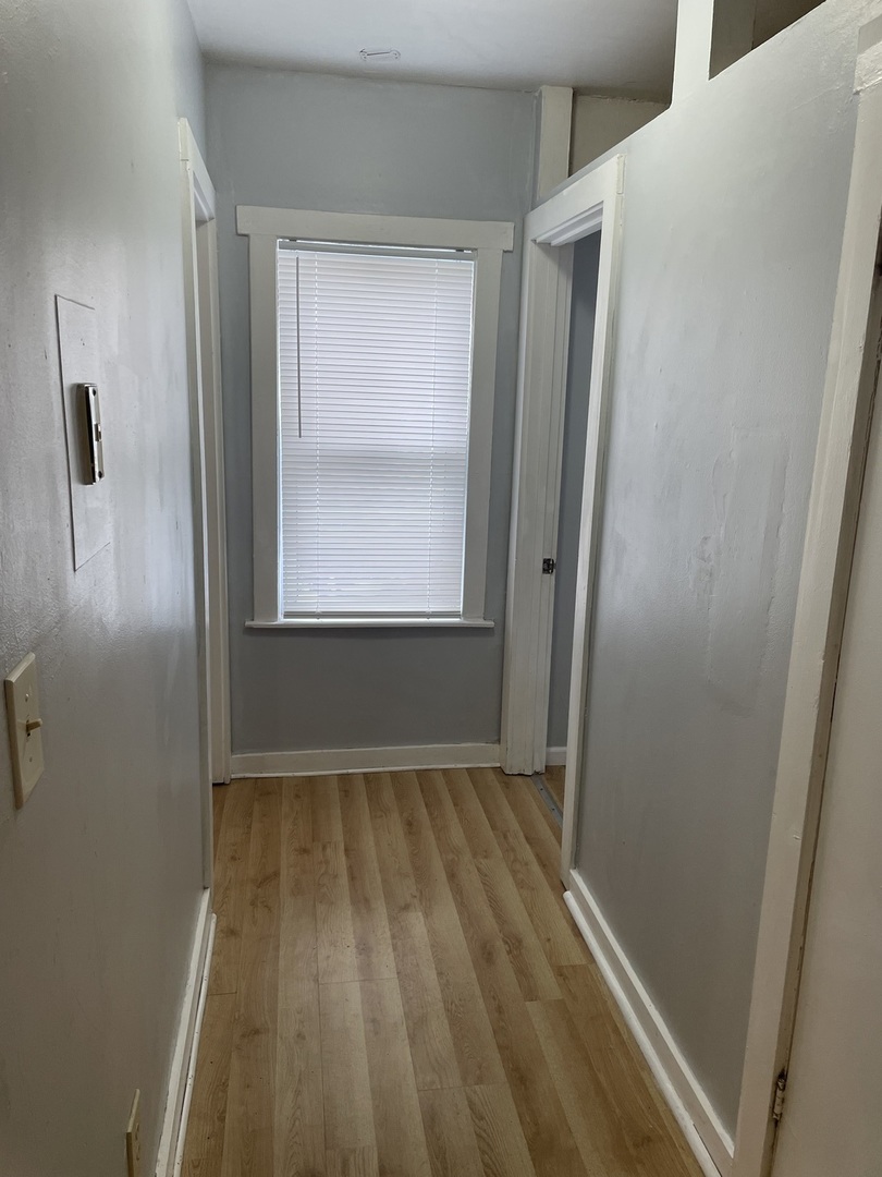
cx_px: 441
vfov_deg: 67.3
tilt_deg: -13.8
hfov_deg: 53.1
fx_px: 883
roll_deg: -0.9
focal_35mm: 26
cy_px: 588
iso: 80
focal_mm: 4.2
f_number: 1.6
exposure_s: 1/120
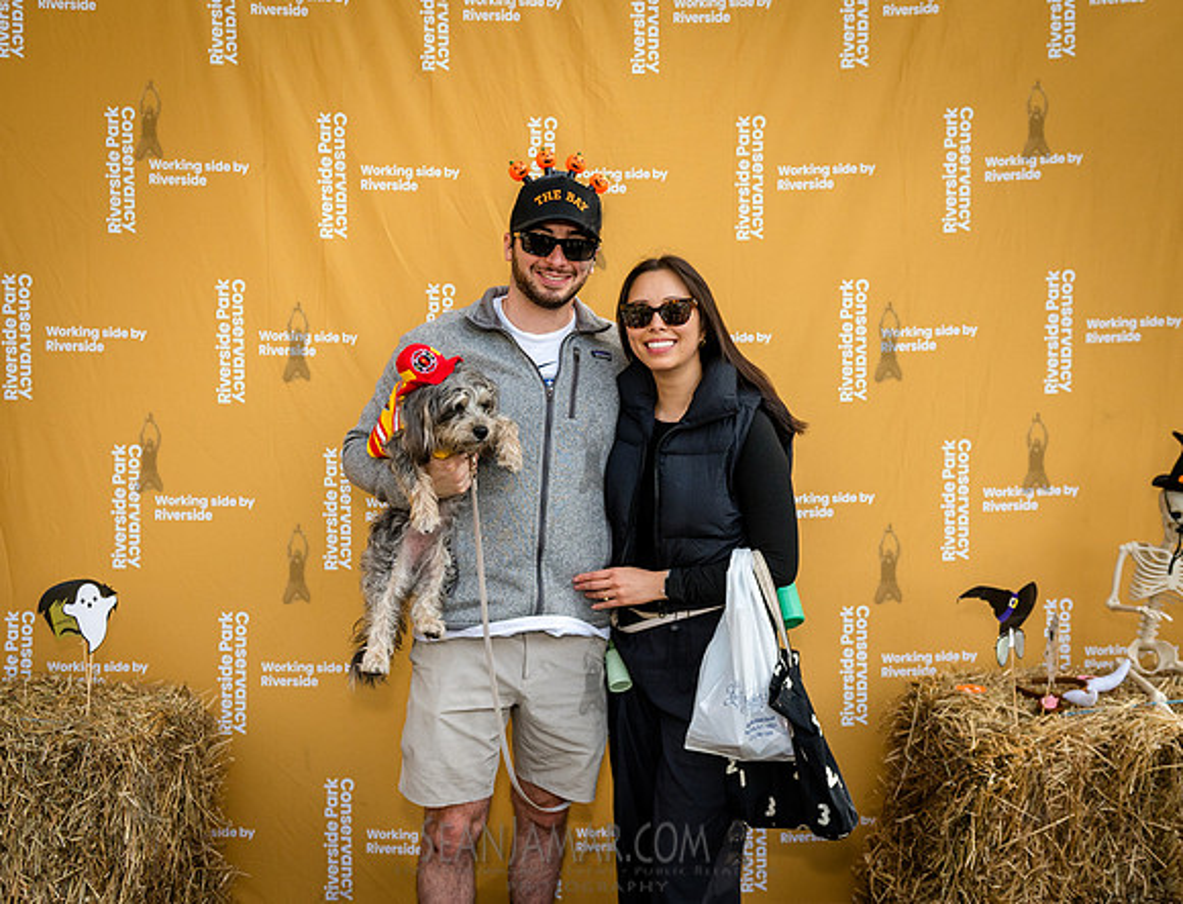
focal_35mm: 39
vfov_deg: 37.3
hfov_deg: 47.7
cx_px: 614
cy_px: 431
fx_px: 1339
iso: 1000
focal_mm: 31
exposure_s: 1/2500
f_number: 4
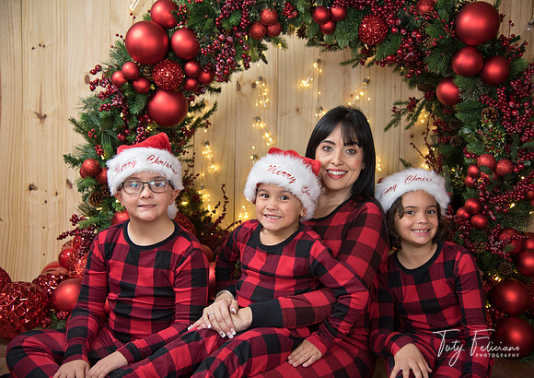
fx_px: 723
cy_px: 189
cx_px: 283
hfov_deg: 40.5
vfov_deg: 29.3
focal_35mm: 48
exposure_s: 1/80
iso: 1000
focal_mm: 46
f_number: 4
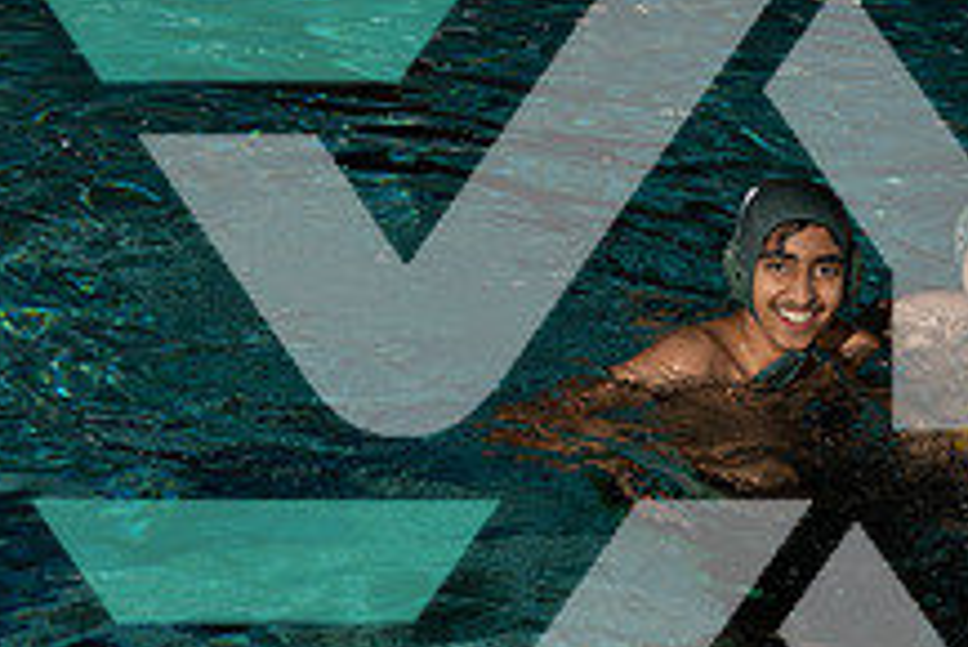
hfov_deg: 19.4
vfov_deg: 13.5
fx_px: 2664
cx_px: 1169
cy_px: 738
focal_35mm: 99
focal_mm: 37
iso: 100
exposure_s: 1/250
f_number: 4
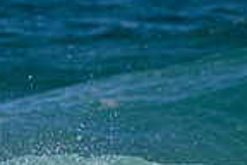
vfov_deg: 0.4
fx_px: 22036
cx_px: -69
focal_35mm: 3212
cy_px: 312
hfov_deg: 0.6
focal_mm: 800
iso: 500
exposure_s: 1/1600
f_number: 11
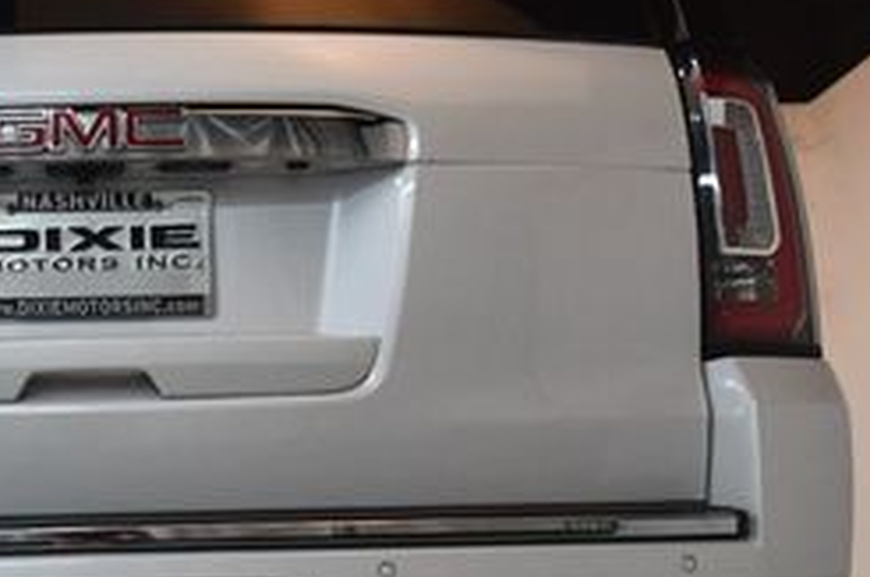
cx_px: 127
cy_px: 389
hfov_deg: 23.2
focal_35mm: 86
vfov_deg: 15.8
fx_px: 2074
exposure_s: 1/125
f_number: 3.5
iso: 900
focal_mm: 22
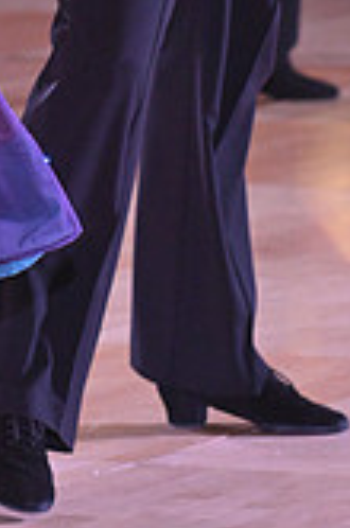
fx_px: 6926
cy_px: -175
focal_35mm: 473
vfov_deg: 4.3
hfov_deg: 2.9
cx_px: -126
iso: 3200
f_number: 5
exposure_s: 1/320
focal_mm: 135
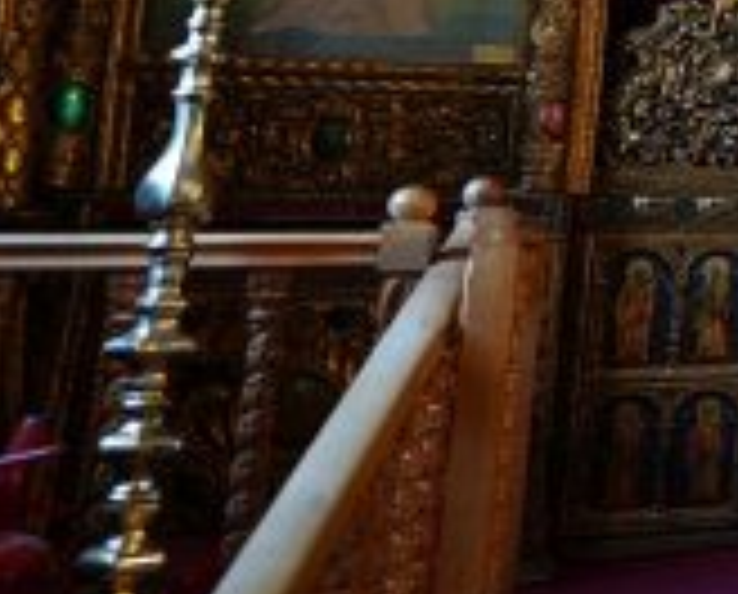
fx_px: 1401
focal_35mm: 64
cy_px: 11
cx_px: 1539
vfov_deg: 23.0
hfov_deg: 17.9
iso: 250
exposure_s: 1/30
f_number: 1.8
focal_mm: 14
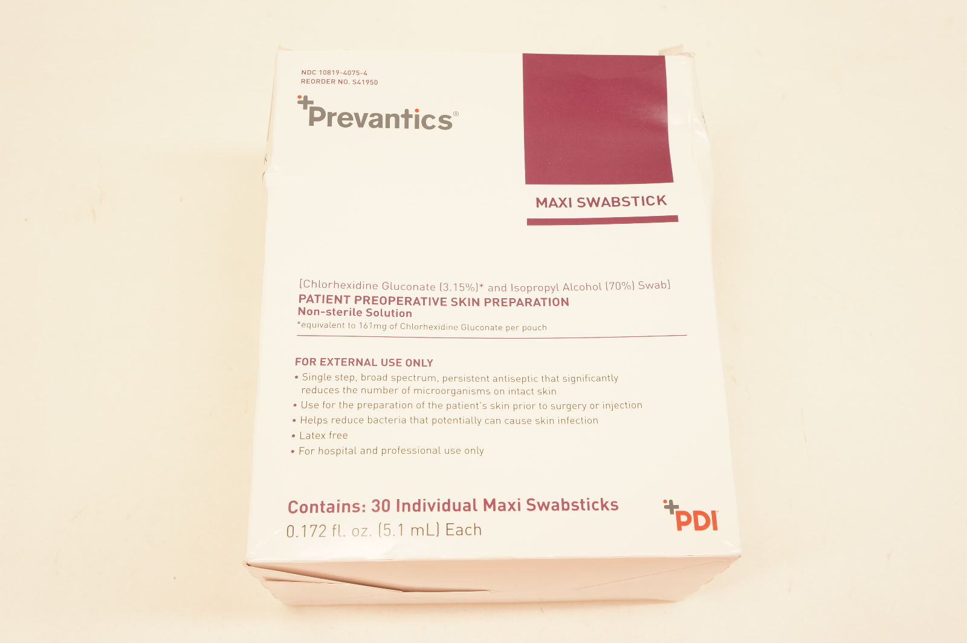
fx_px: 1046
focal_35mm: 39
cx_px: 484
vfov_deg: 34.1
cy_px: 322
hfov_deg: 49.6
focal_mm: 26
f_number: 6.3
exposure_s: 1/60
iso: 400
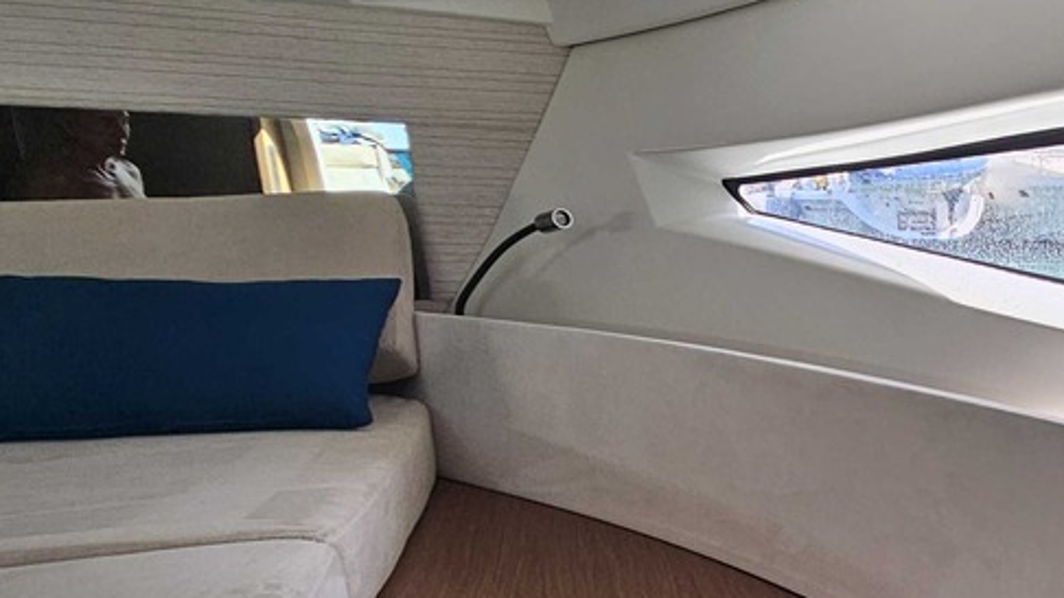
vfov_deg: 32.3
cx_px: 1167
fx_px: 987
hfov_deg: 43.8
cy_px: 517
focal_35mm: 35
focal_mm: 2.2
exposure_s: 1/120
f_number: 2.2
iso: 64
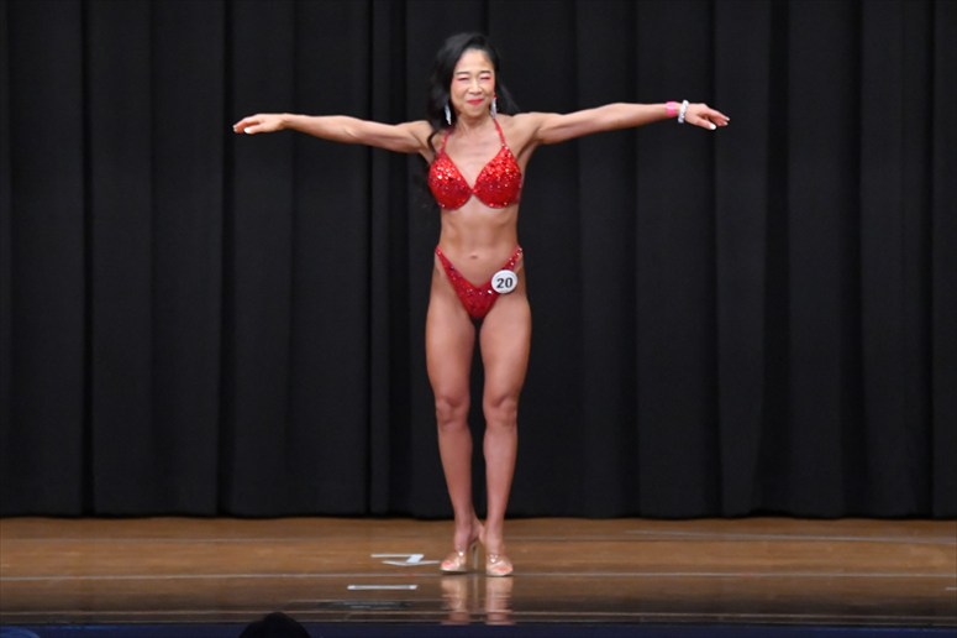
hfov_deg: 8.6
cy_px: 319
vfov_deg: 5.7
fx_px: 6377
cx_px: 478
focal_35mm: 240
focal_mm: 160
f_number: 5.6
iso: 8000
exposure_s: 1/400
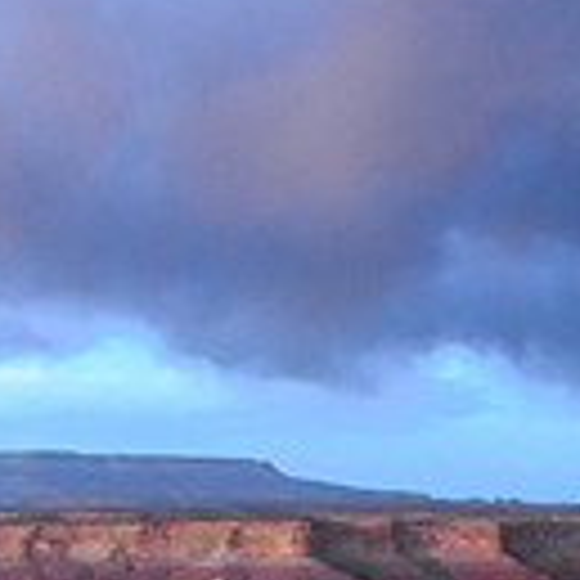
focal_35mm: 103
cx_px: 1111
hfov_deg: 14.4
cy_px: 663
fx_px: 1953
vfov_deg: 16.3
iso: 400
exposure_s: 15
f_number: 8
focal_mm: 18
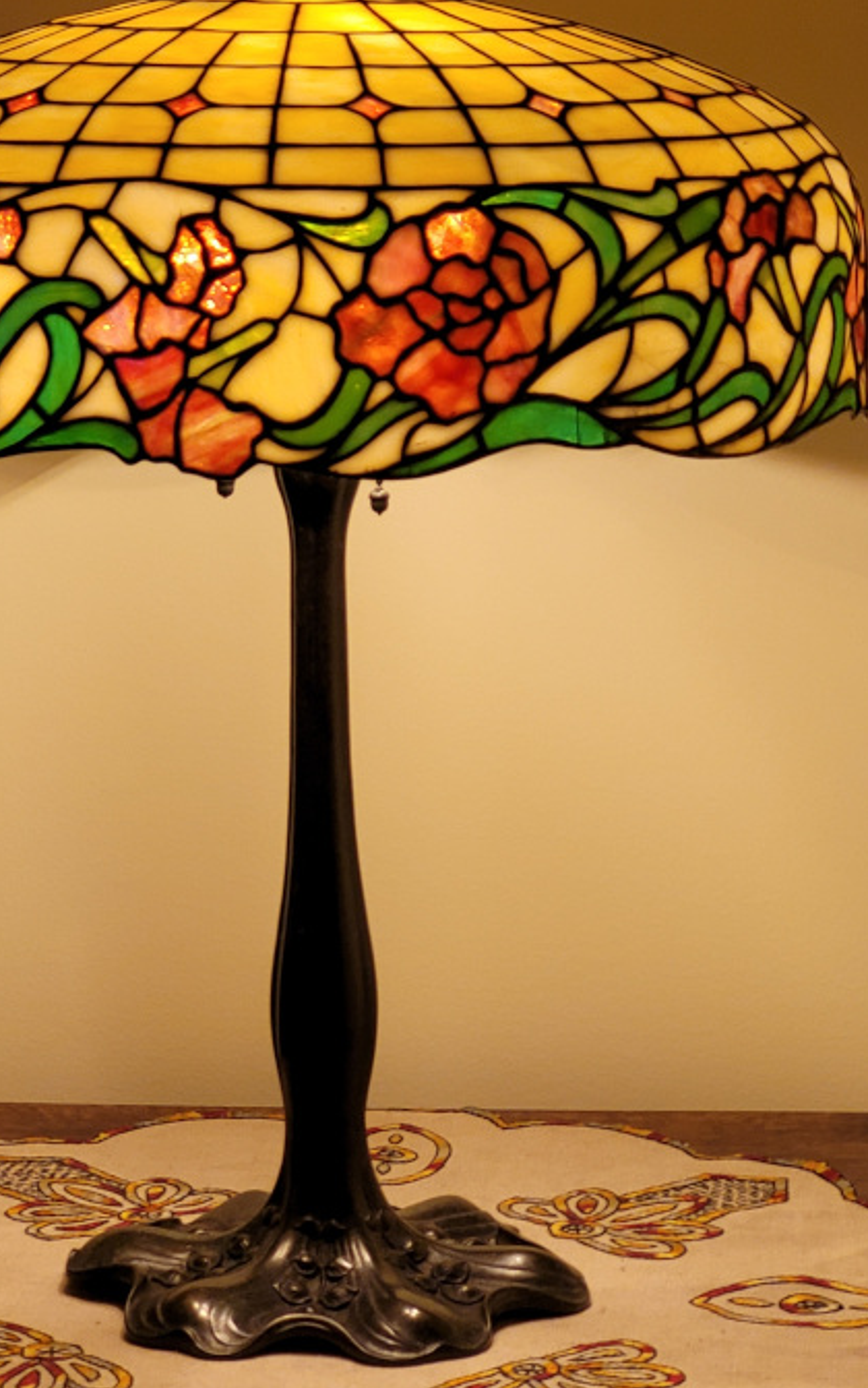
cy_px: 643
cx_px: 310
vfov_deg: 21.6
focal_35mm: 96
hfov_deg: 13.6
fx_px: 3630
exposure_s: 1/60.2
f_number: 2.4
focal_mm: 7.12
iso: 100
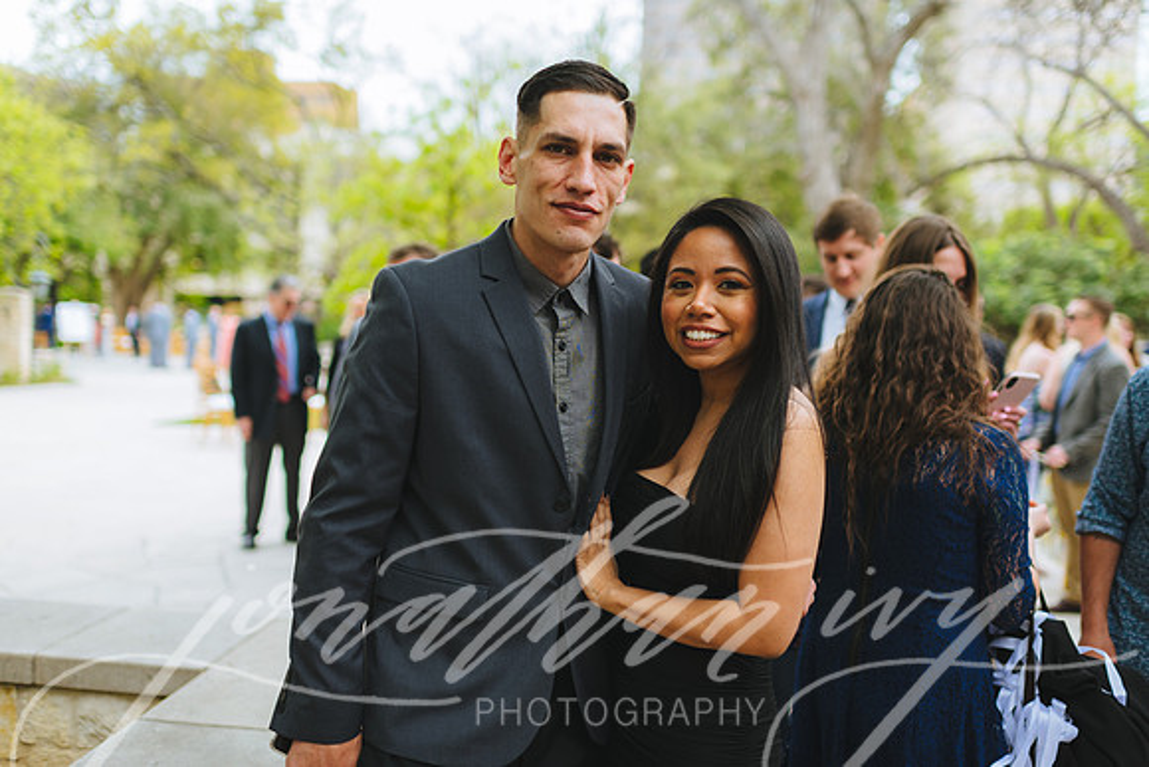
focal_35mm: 35
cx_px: 574
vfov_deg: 37.9
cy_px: 384
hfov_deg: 54.4
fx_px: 1117
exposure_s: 1/500
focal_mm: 35
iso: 80
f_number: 2
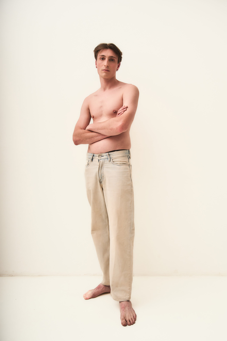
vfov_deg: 60.3
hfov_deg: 42.3
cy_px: 170
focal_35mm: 31
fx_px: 293
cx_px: 114
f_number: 6.3
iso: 640
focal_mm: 31
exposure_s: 1/250
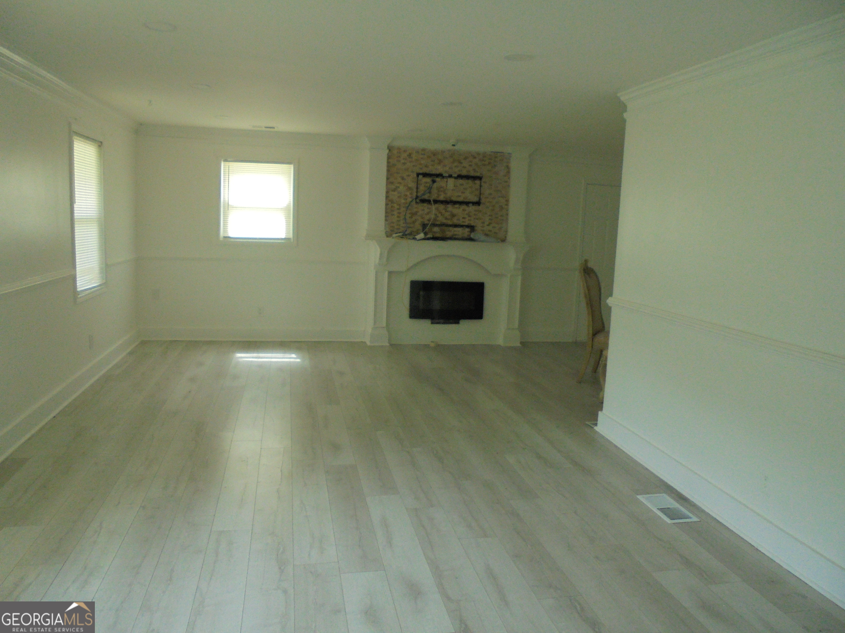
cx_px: 422
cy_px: 316
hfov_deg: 67.3
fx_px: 635
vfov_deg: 53.1
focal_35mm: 26
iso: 320
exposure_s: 1/100
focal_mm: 4.6
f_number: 3.5
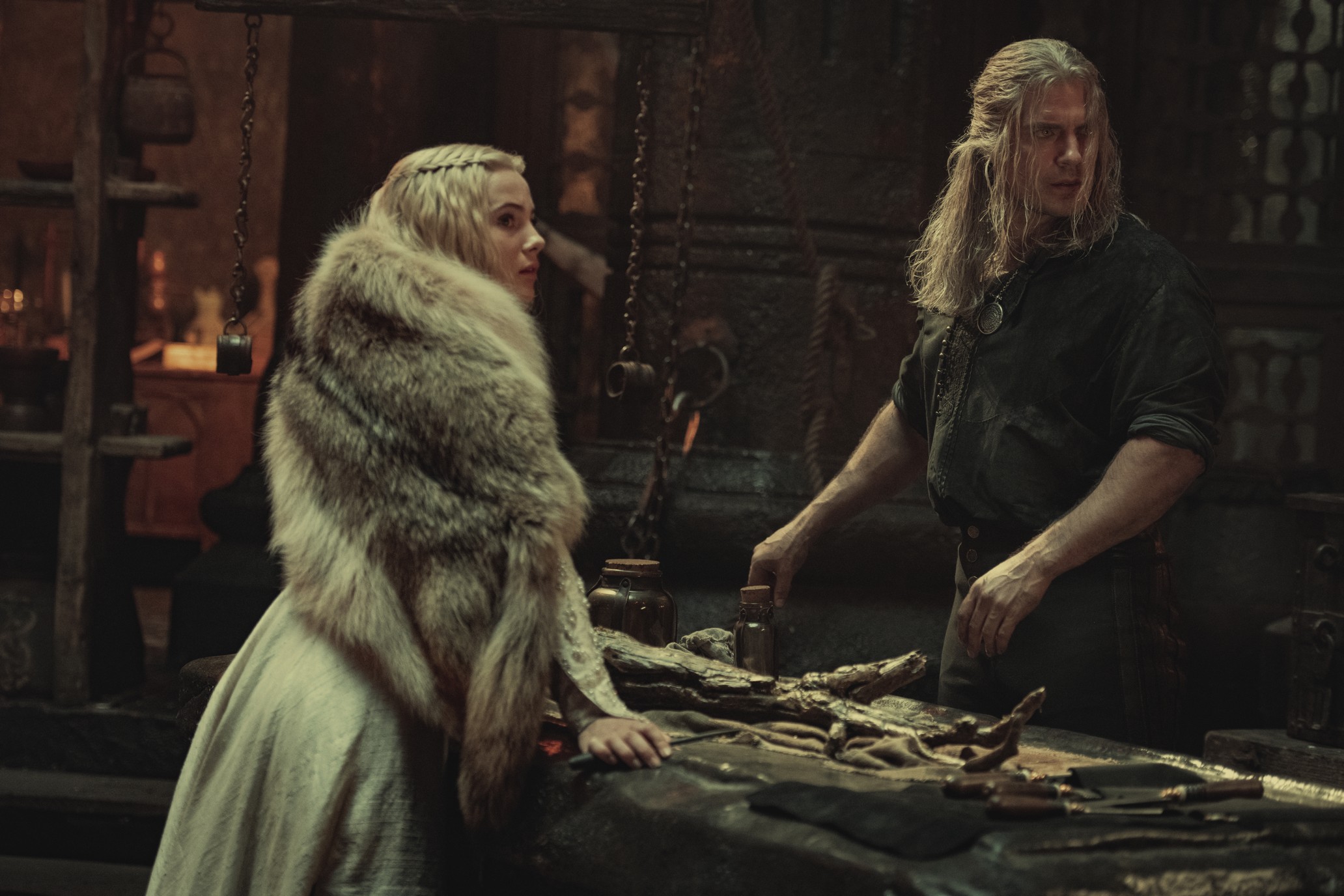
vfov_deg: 15.9
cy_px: 448
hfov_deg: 23.6
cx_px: 672
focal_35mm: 86
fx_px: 3210
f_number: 2.8
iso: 4000
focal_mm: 86
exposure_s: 1/125
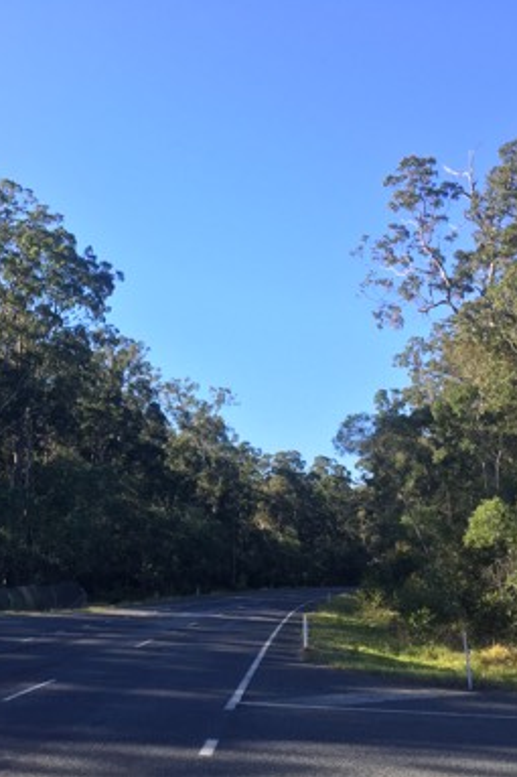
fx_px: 884
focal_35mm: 41
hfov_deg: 31.9
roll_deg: -1.4
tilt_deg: +12.8
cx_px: 114
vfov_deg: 47.4
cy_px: 383
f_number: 2.2
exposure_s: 1/599
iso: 32
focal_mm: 4.15
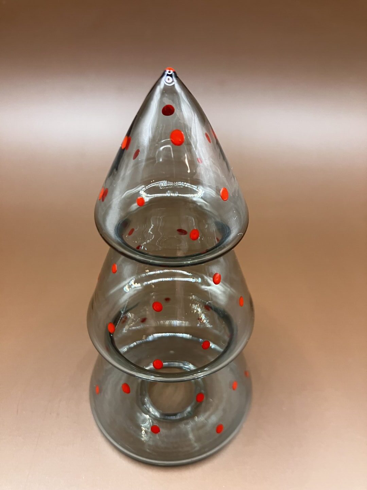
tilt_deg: -36.1
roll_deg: -1.7
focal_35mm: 28
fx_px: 396
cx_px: 184
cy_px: 245
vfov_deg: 63.4
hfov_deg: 49.7
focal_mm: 3.99
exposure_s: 1/60
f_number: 1.8
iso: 125
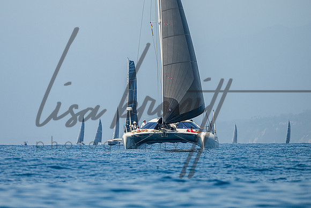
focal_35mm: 541
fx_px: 4676
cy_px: 79
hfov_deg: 3.8
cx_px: 128
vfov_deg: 2.5
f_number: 7.1
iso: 400
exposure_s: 1/2500
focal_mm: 400
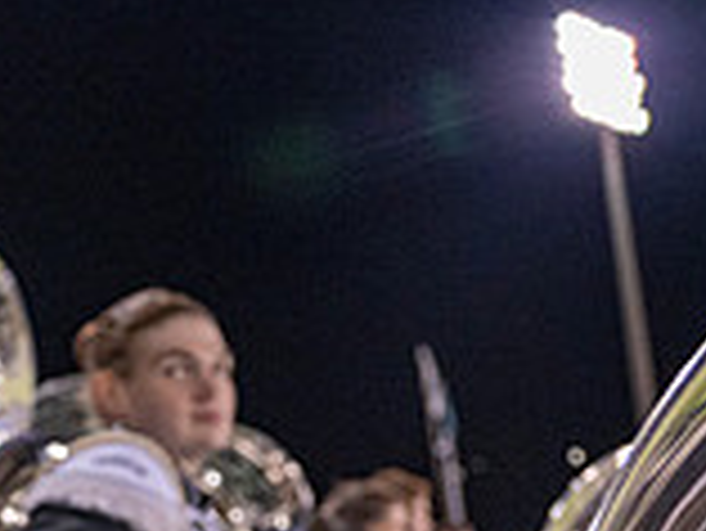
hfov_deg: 19.1
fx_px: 1735
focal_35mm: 85
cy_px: 385
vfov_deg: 17.3
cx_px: -454
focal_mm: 24
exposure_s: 1/500
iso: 2000
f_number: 3.2
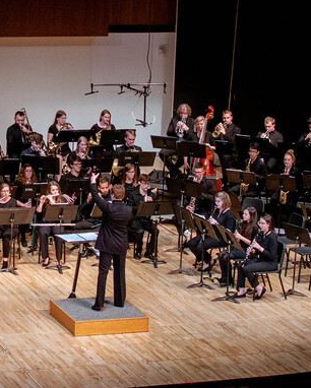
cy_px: 93
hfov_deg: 10.9
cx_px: -10
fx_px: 1613
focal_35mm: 140
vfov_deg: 13.7
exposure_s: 1/100
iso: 800
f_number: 5.6
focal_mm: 35
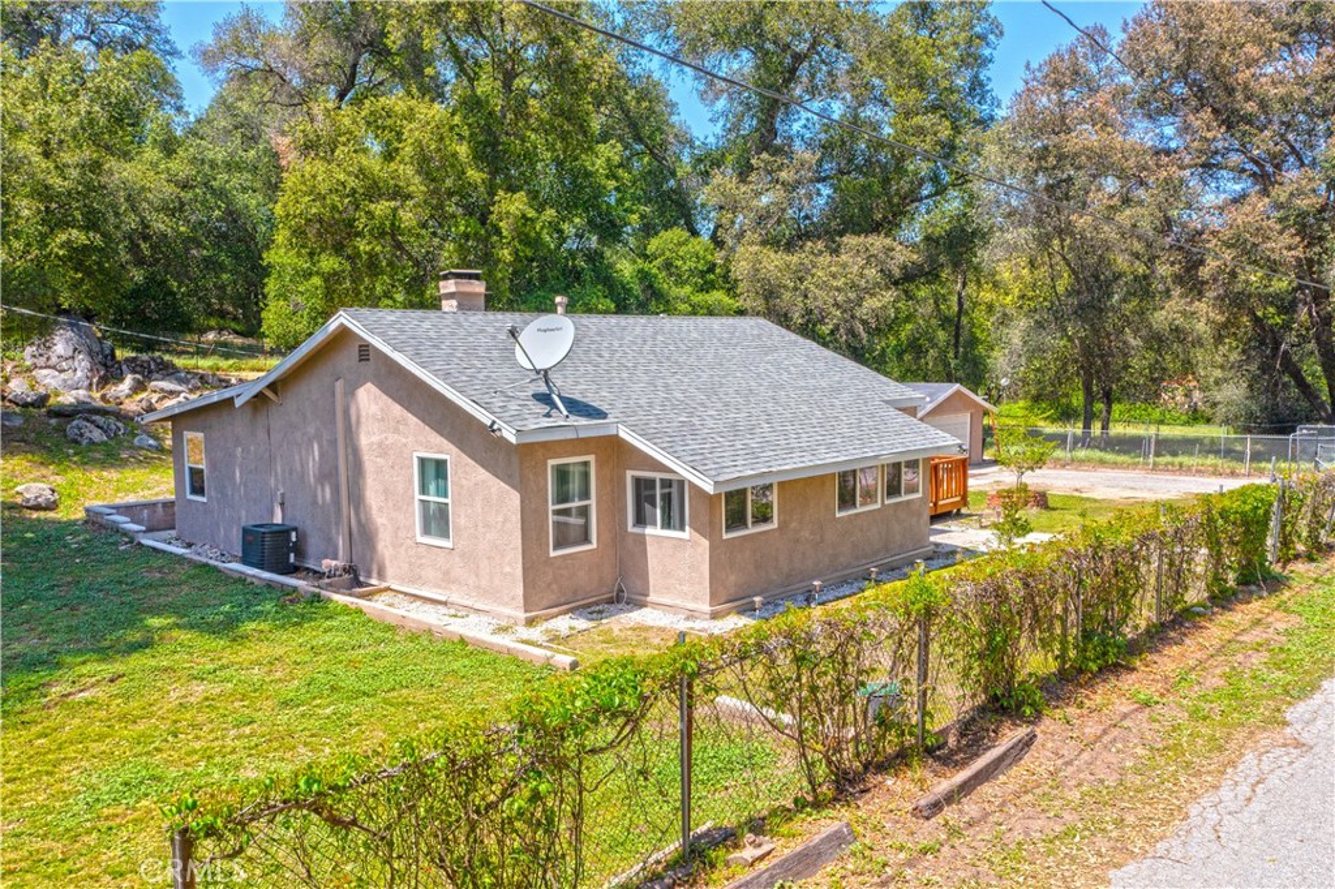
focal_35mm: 28
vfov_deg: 46.4
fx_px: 1038
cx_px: 668
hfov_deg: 65.5
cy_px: 444
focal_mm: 10.26
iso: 100
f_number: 5.6
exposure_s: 1/400
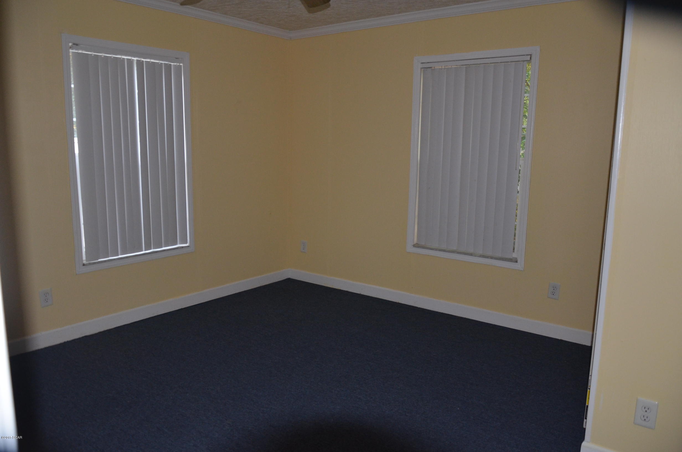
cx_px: 341
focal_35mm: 27
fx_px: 510
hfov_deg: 67.5
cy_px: 226
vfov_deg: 47.7
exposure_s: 1/60
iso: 800
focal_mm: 18
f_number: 3.5
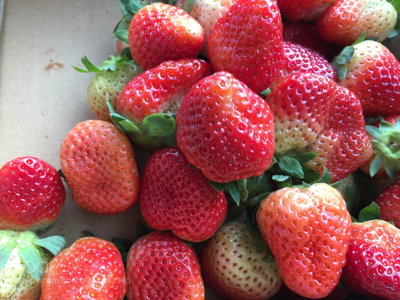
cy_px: 150
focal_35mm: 29
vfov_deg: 48.2
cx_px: 200
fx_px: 335
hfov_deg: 61.7
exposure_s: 1/100
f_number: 2.2
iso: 32
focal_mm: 4.15
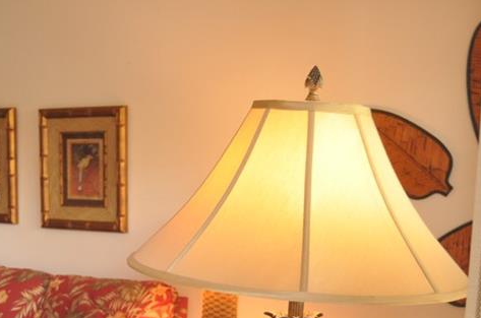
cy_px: 328
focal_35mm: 65
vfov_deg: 20.1
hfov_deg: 30.7
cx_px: 141
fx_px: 866
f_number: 3.5
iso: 800
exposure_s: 1/80
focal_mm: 20
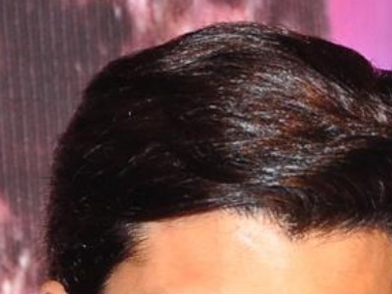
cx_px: 662
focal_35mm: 843
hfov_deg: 2.3
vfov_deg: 1.8
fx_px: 9545
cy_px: 683
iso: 400
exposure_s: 1/125
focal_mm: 105
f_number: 7.1
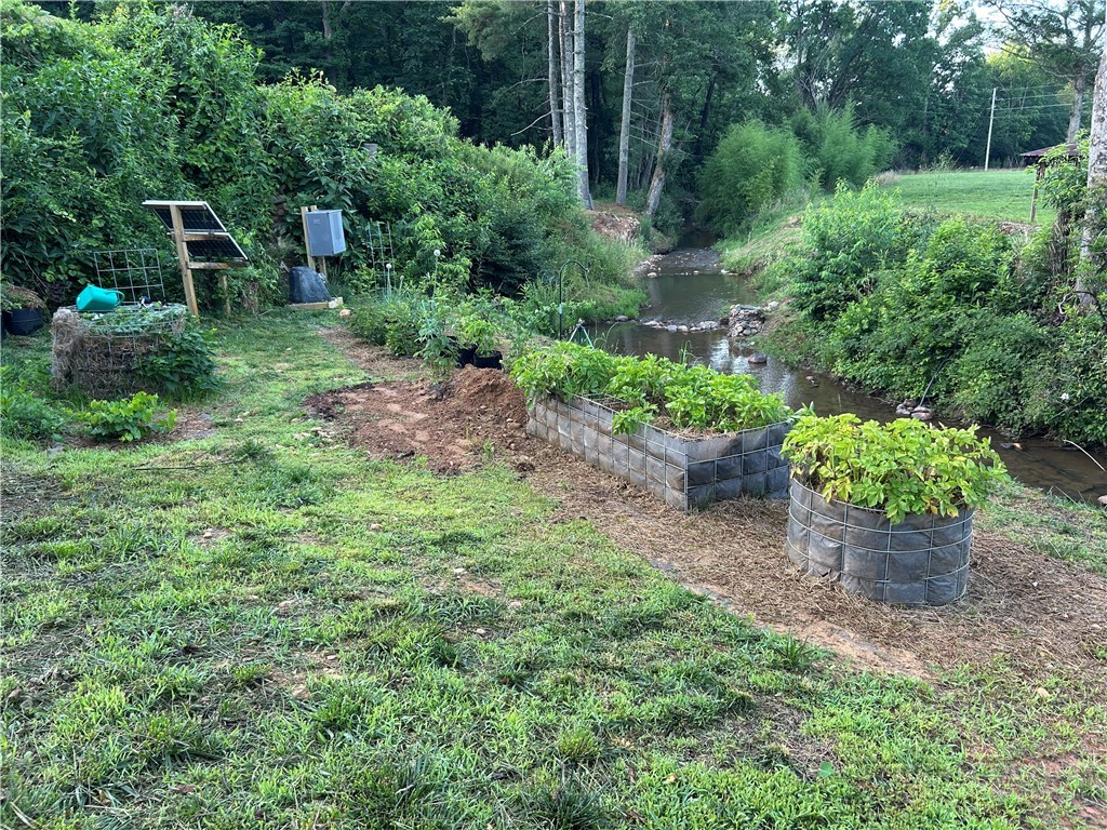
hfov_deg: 67.3
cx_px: 554
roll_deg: +2.6
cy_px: 415
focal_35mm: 26
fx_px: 831
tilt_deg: -16.8
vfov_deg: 53.1
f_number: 1.5
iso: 50
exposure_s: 1/121
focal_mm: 5.7
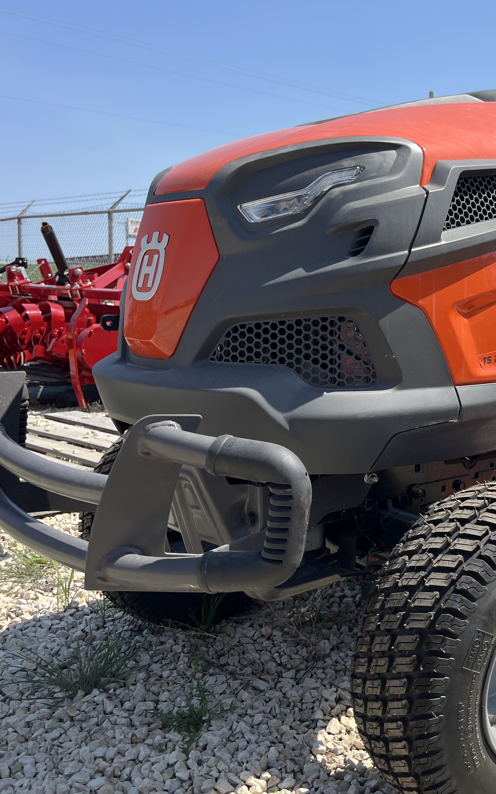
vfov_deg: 52.7
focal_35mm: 37
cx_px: 462
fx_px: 800
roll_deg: -0.5
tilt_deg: -7.1
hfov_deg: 32.4
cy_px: 395
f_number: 1.6
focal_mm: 5.1
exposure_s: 1/1992
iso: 50
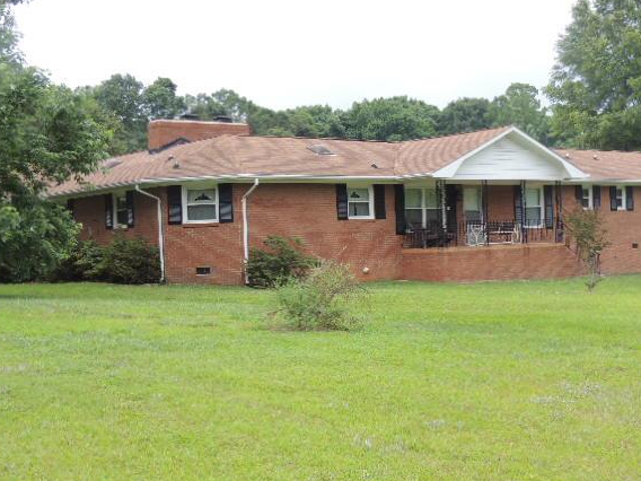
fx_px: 981
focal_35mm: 53
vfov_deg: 27.5
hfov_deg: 36.1
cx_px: 349
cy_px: 259
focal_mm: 8.3
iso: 100
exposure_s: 1/250
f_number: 3.5
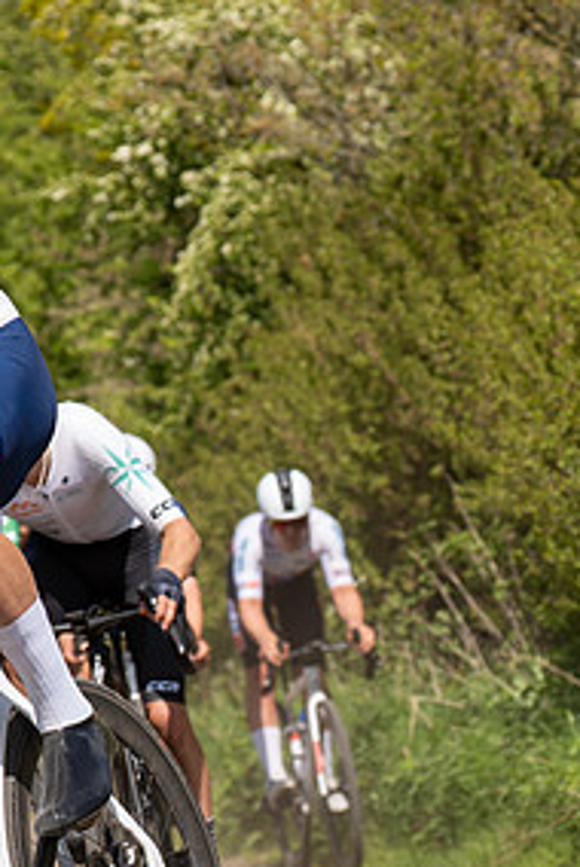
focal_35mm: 211
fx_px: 5086
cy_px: 367
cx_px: 155
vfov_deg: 9.7
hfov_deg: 6.5
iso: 100
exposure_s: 1/1000
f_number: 4
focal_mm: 70
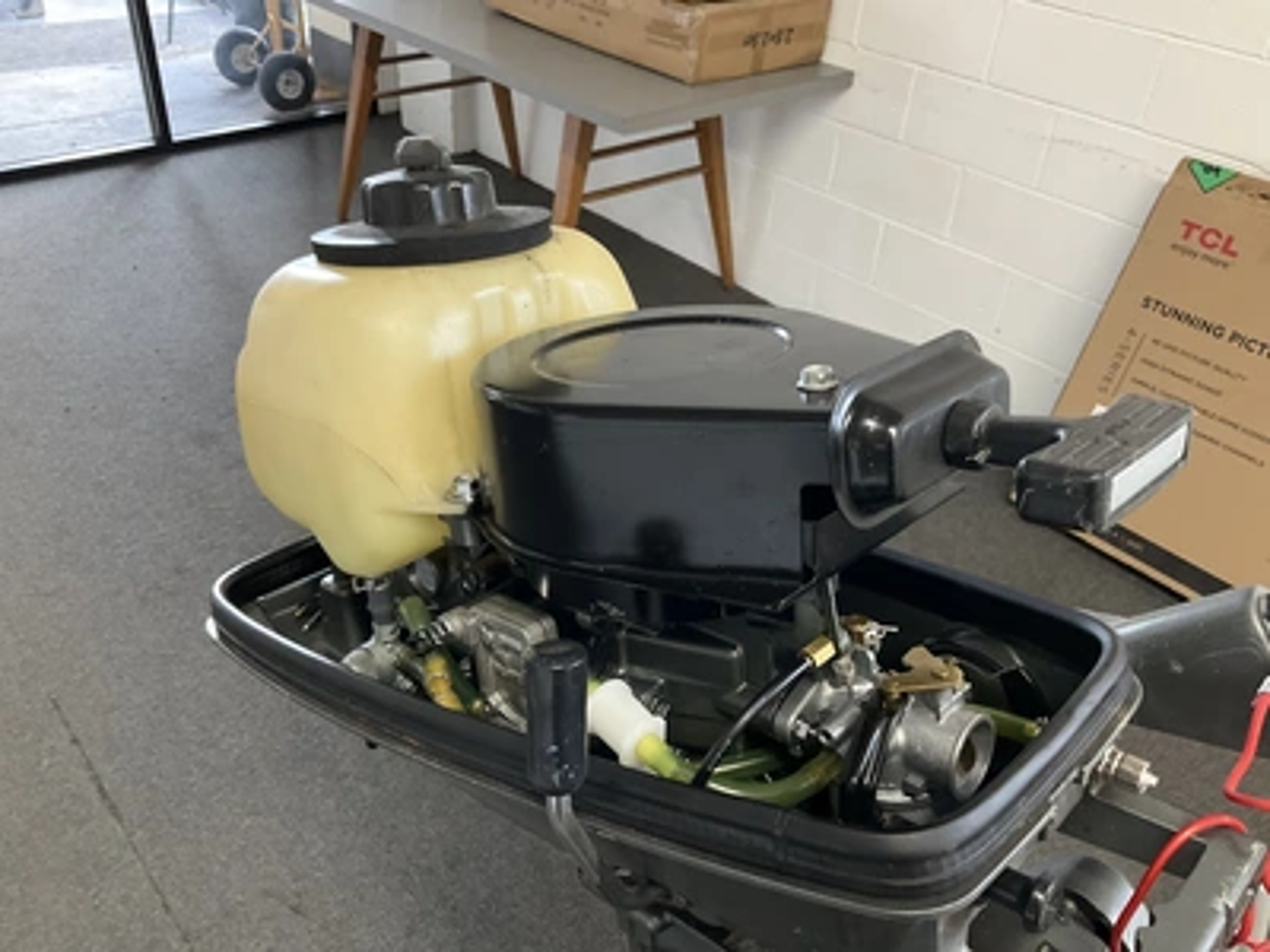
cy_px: 476
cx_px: 635
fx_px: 1064
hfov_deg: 61.7
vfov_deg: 48.2
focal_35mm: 29
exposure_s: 1/40
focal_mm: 3
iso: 200
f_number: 1.8
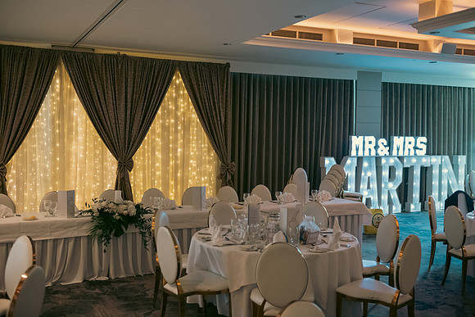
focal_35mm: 40
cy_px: 158
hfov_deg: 48.4
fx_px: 528
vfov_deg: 33.4
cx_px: 238
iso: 1000
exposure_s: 1/160
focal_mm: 40
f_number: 3.5
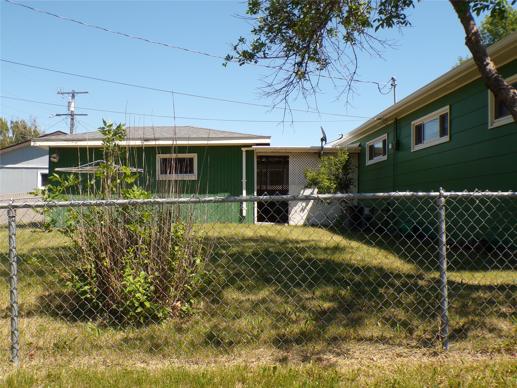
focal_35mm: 37
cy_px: 194
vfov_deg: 38.7
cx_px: 258
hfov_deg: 50.1
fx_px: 553
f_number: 4.9
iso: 100
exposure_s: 1/350
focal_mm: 6.6
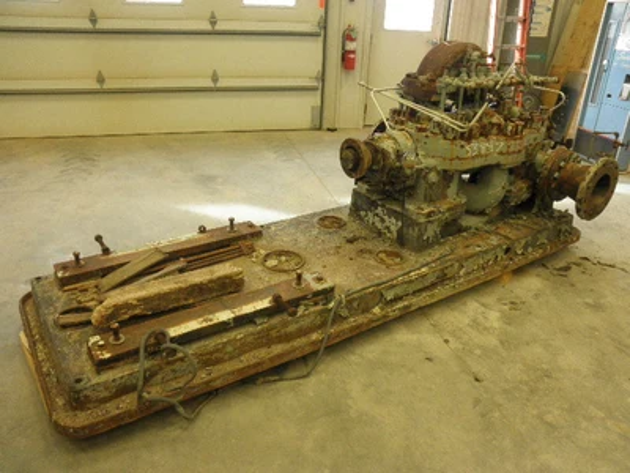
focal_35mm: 28
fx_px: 510
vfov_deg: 49.7
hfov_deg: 63.4
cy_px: 236
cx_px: 315
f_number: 3
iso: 125
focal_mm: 5
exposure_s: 1/30
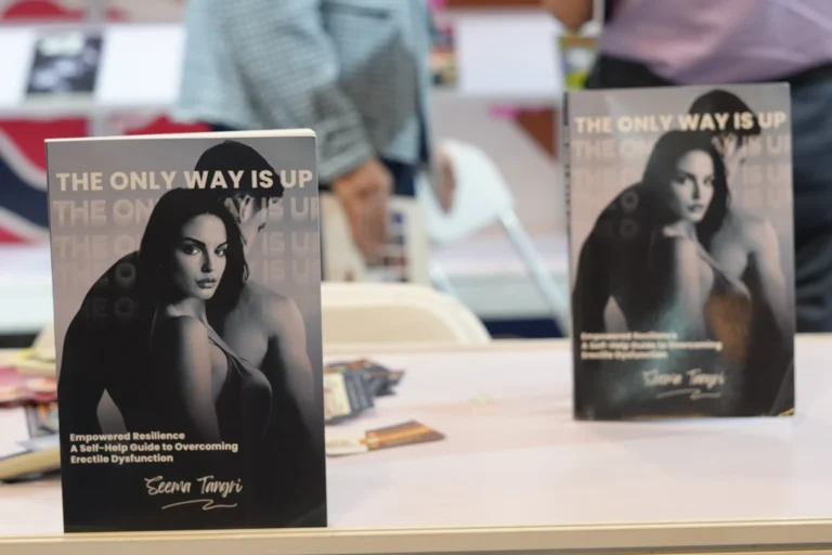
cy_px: 278
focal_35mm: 75
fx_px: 1733
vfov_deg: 18.2
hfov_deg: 27.0
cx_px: 416
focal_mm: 50
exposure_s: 1/160
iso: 3200
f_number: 4
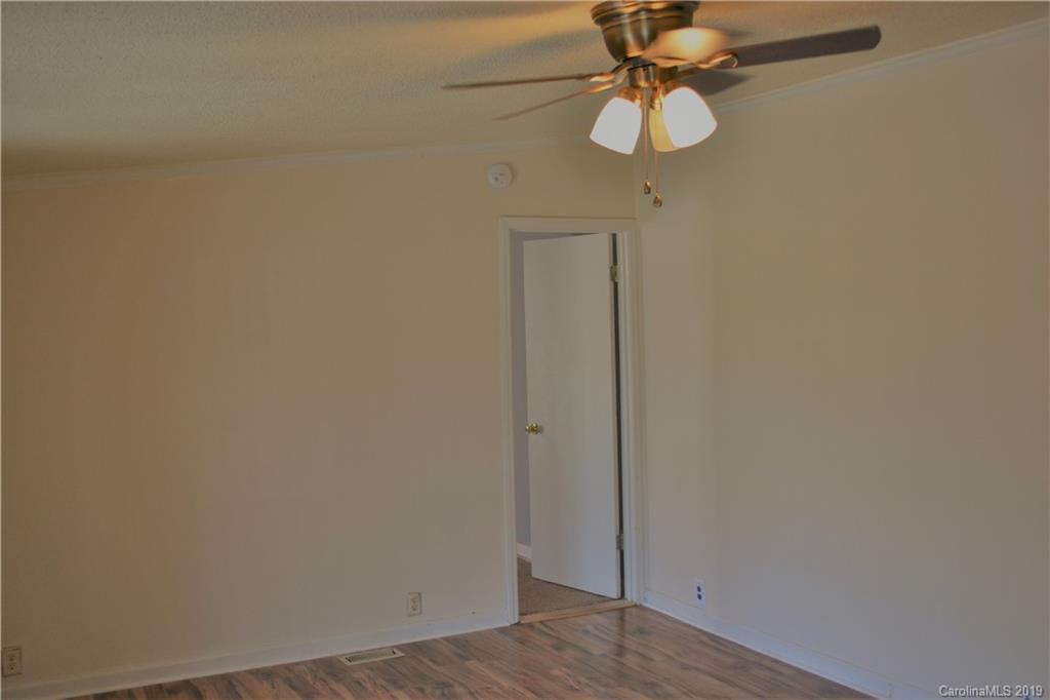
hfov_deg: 53.1
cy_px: 350
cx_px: 525
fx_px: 1050
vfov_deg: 36.8
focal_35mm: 36
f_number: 4.5
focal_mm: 24
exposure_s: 1/80
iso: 400
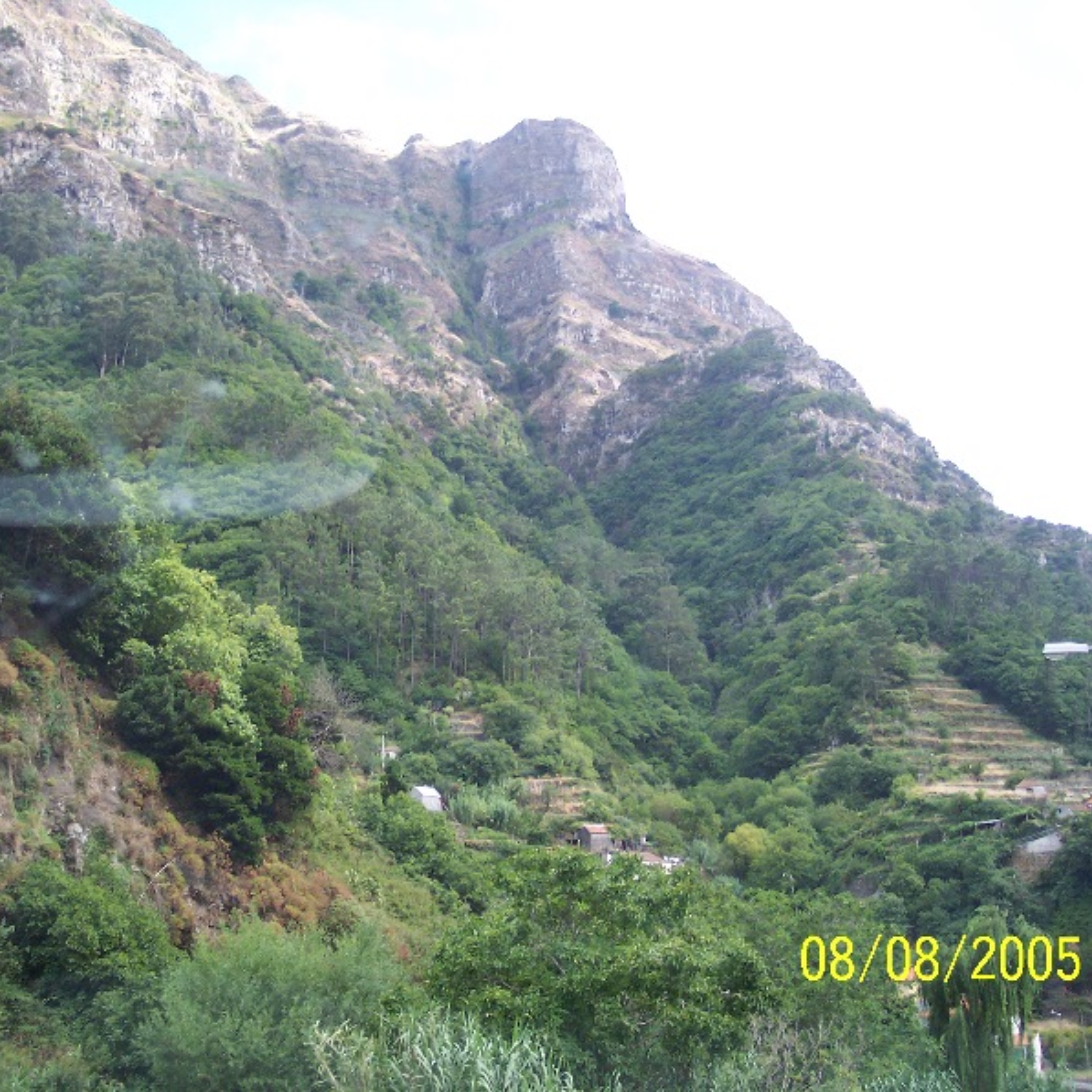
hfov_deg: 37.4
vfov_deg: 37.6
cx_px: 424
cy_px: 547
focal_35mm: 45
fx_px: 1606
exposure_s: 1/180
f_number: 2.8
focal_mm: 8
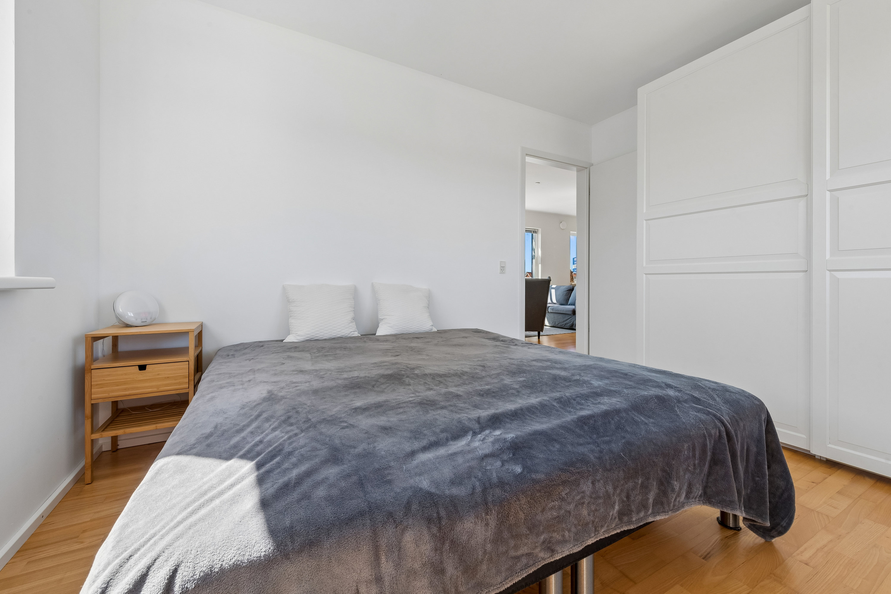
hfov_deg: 100.4
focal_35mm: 15
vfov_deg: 77.3
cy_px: 297
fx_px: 371
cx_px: 446
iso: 400
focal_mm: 15
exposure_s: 1/30
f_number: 13
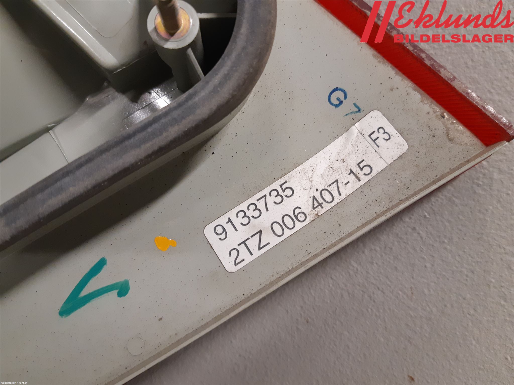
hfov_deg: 67.3
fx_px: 386
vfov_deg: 53.1
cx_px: 257
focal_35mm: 26
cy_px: 192
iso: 200
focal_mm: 3.93
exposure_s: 1/50
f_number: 1.7
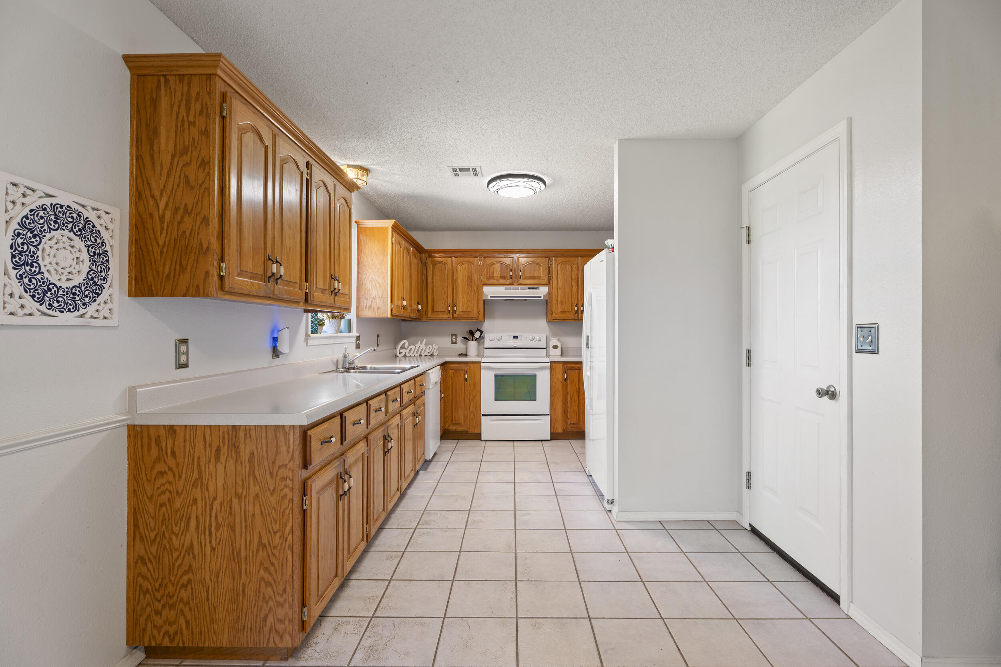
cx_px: 500
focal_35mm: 18
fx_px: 487
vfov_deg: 68.9
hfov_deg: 91.6
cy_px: 334
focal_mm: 17.5
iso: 200
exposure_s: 1.3
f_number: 8
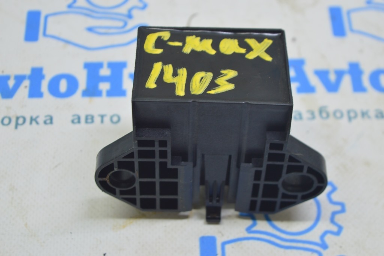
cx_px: 192
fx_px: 799
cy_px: 128
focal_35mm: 75
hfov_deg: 27.0
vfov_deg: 18.2
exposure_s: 1/20
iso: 400
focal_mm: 50
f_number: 5.6
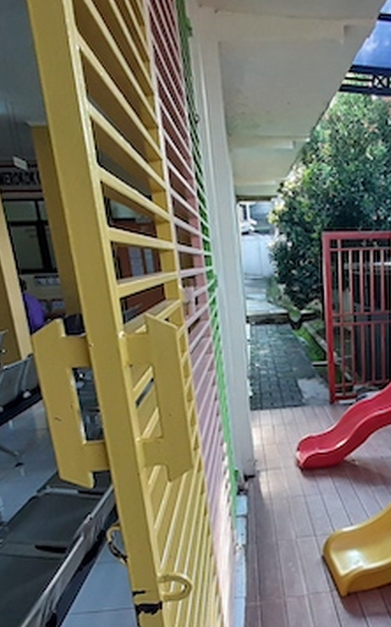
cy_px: 435
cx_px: 347
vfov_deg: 59.3
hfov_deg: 38.0
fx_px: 529
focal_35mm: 31
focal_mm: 1.42
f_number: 2.2
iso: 125
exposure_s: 1/50
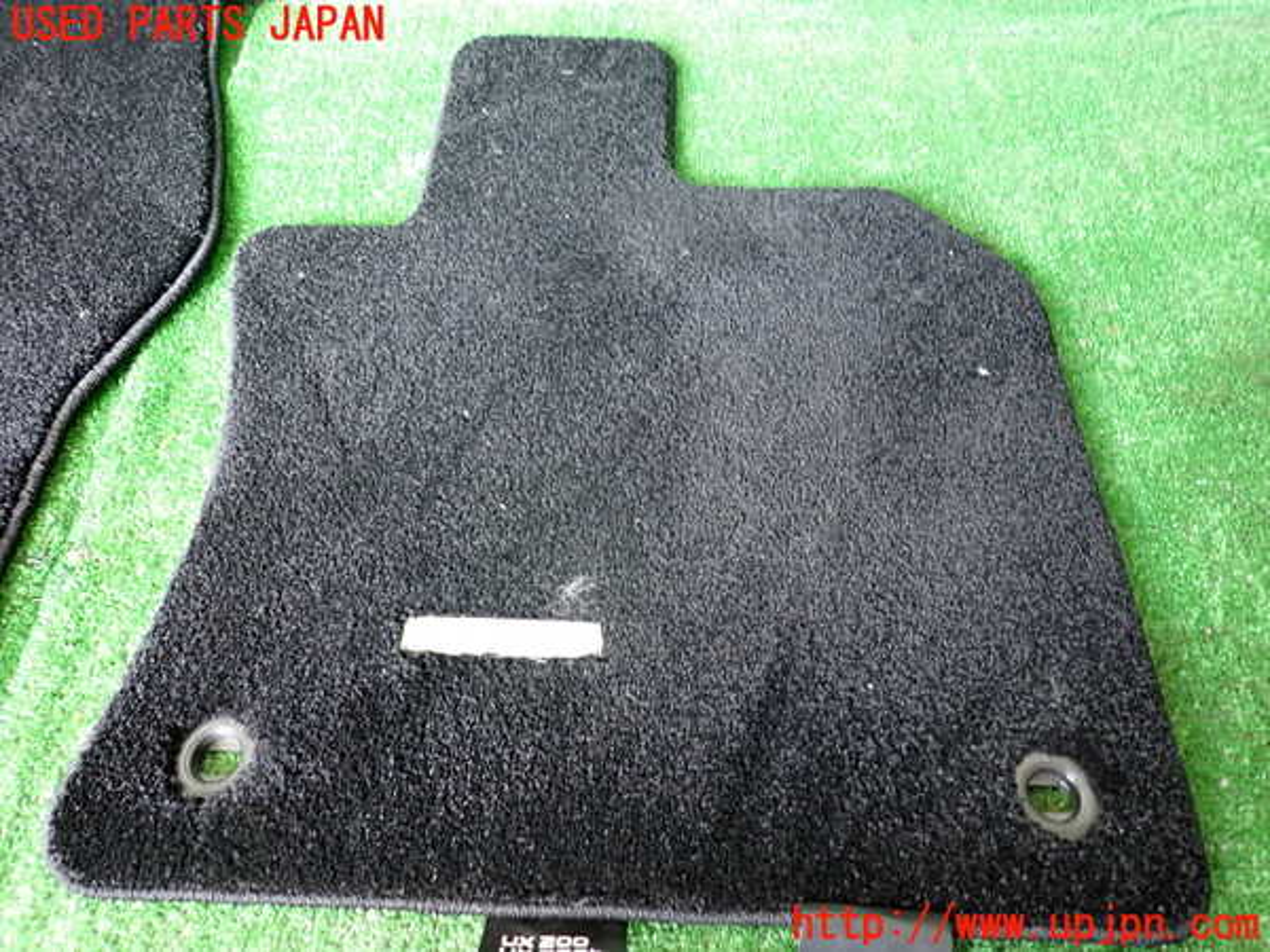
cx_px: 635
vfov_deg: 54.9
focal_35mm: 25
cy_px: 476
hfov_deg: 69.4
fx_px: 917
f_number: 2
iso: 500
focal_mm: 4.5
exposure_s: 1/30
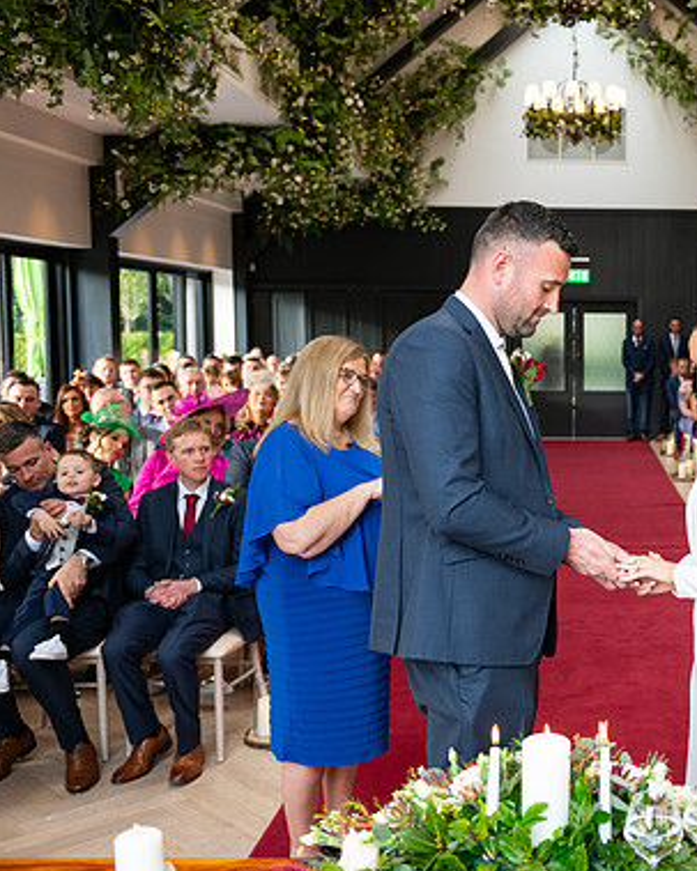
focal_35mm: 46
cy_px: 436
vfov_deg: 40.3
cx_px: 626
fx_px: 1187
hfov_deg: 31.2
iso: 640
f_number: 3.5
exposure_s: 1/160
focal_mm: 32
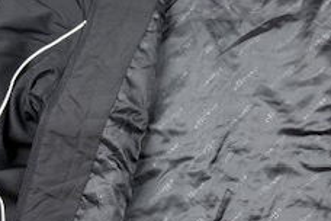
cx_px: 271
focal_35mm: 70
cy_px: 137
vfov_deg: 19.4
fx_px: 644
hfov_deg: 28.2
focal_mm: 6.76
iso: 125
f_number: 1.78
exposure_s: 1/100
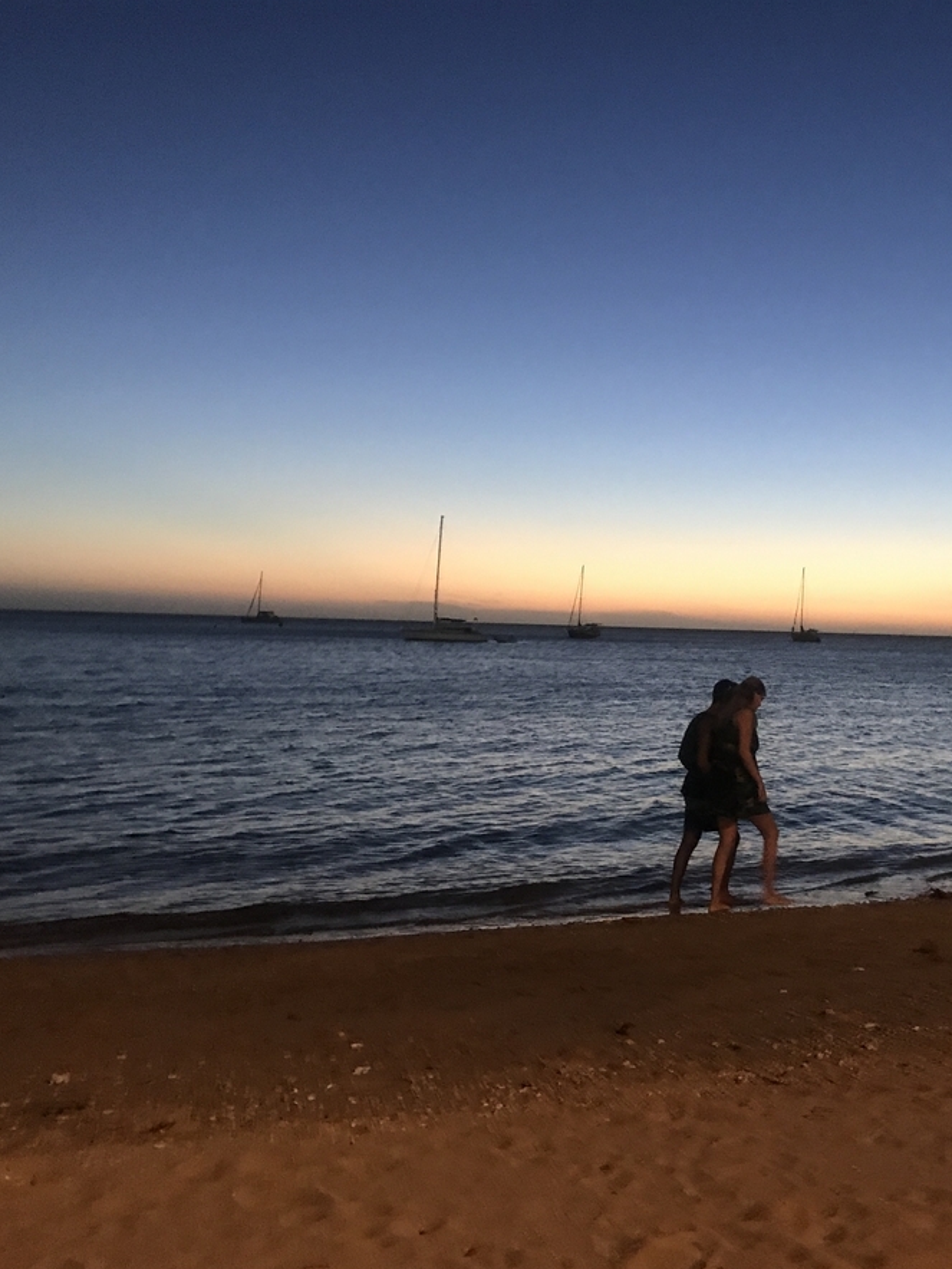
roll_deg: -0.8
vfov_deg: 49.0
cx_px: 758
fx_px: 1393
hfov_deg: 36.5
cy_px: 645
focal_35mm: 38
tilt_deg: +1.1
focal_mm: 3.99
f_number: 1.8
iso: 80
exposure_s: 1/7
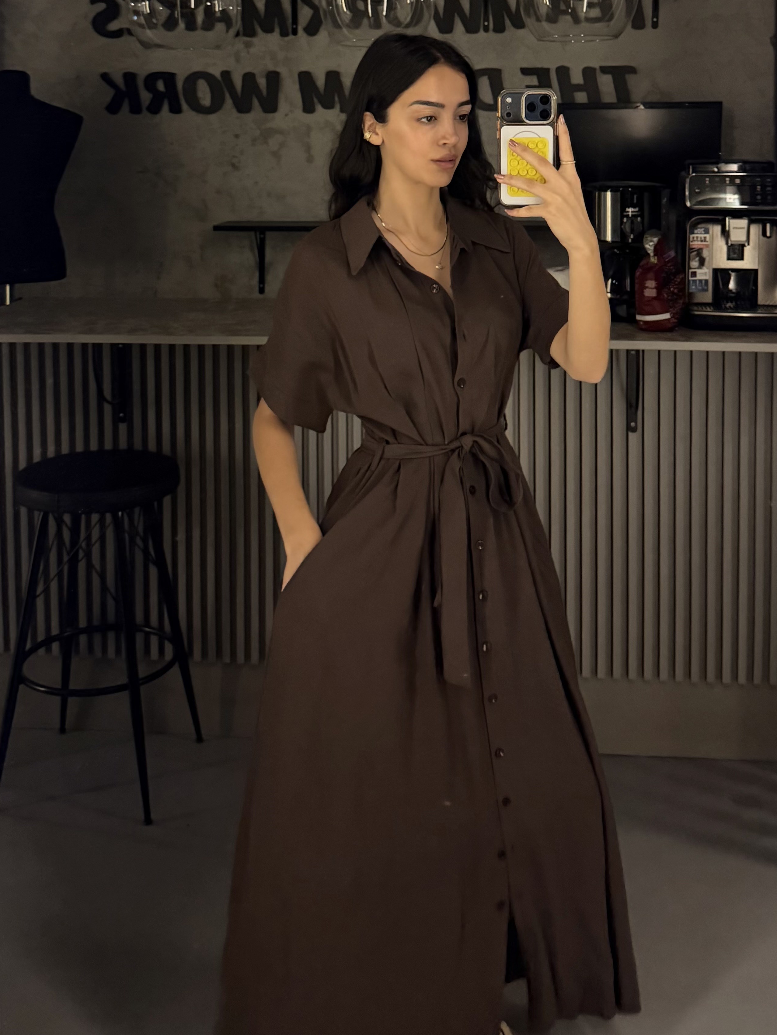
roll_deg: +0.5
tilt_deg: -4.9
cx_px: 402
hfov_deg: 54.9
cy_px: 509
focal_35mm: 25
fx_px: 748
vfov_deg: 69.4
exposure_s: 1/30
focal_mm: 6.76
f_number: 1.78
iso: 1250
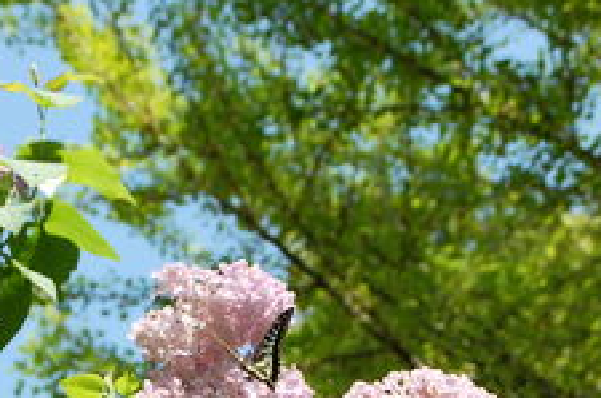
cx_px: 248
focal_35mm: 176
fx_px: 2933
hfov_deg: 11.7
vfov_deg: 7.7
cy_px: 357
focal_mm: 55
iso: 200
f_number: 8
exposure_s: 1/250
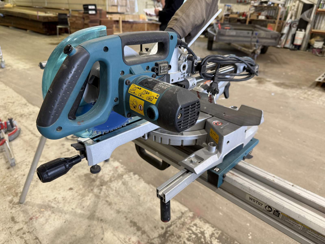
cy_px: 122
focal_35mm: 24
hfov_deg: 71.6
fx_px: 225
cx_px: 162
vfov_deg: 56.8
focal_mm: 6.76
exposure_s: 1/121
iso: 160
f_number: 1.78
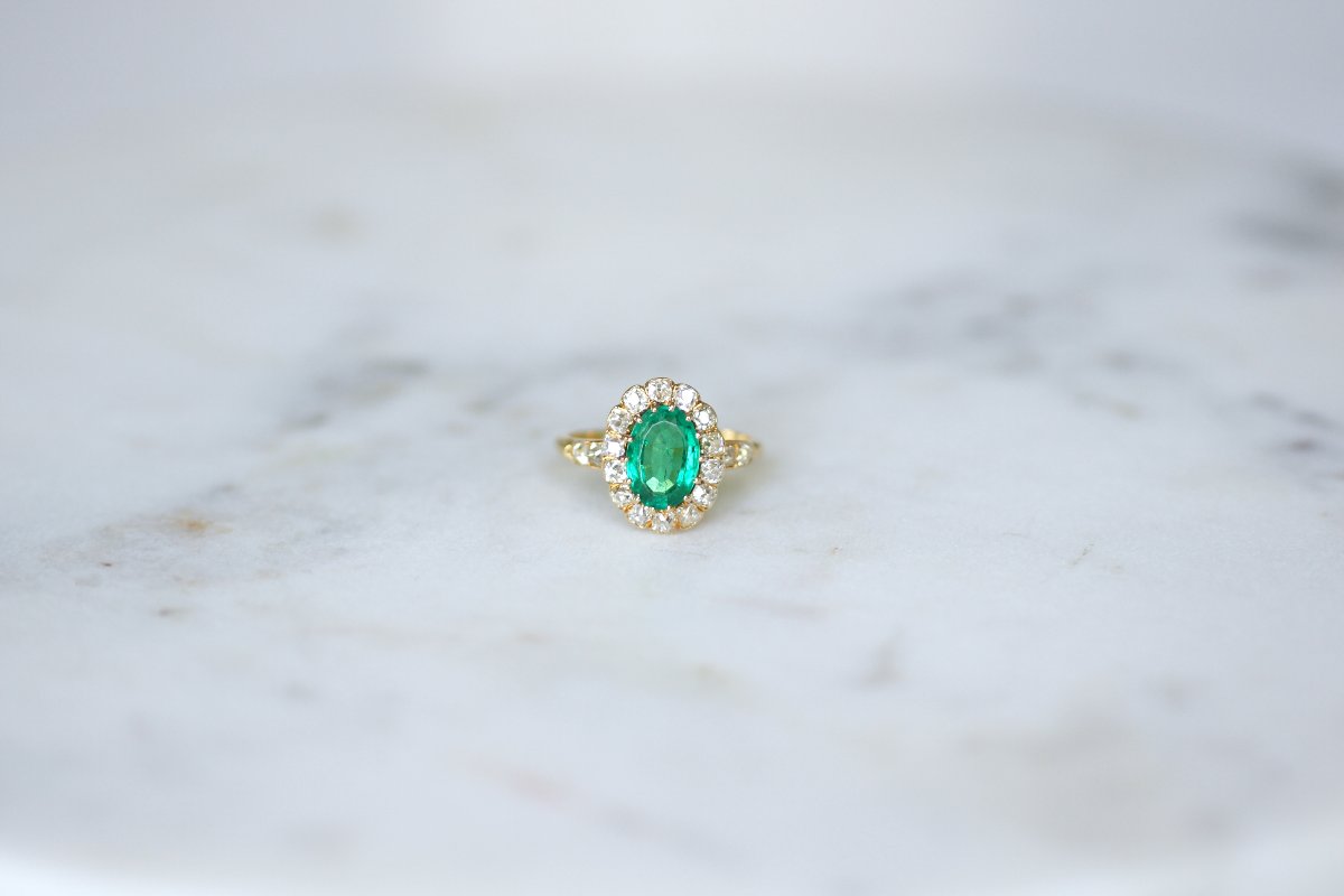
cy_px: 448
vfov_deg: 13.0
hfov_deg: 19.5
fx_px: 3920
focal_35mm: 105
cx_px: 672
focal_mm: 70
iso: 200
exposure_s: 1/125
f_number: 2.8
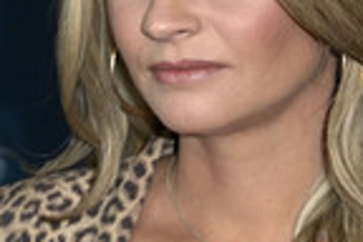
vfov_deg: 5.1
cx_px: -102
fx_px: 2692
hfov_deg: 7.6
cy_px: 73
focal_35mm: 267
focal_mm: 85
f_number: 5
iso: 1000
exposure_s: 1/250
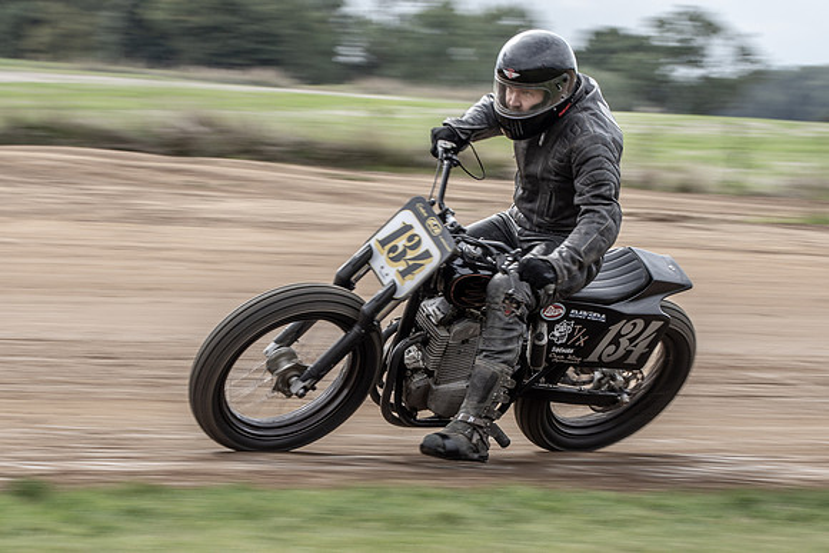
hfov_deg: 10.1
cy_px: 263
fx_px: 4706
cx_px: 394
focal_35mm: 204
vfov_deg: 6.7
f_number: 10
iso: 125
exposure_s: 1/125
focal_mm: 82
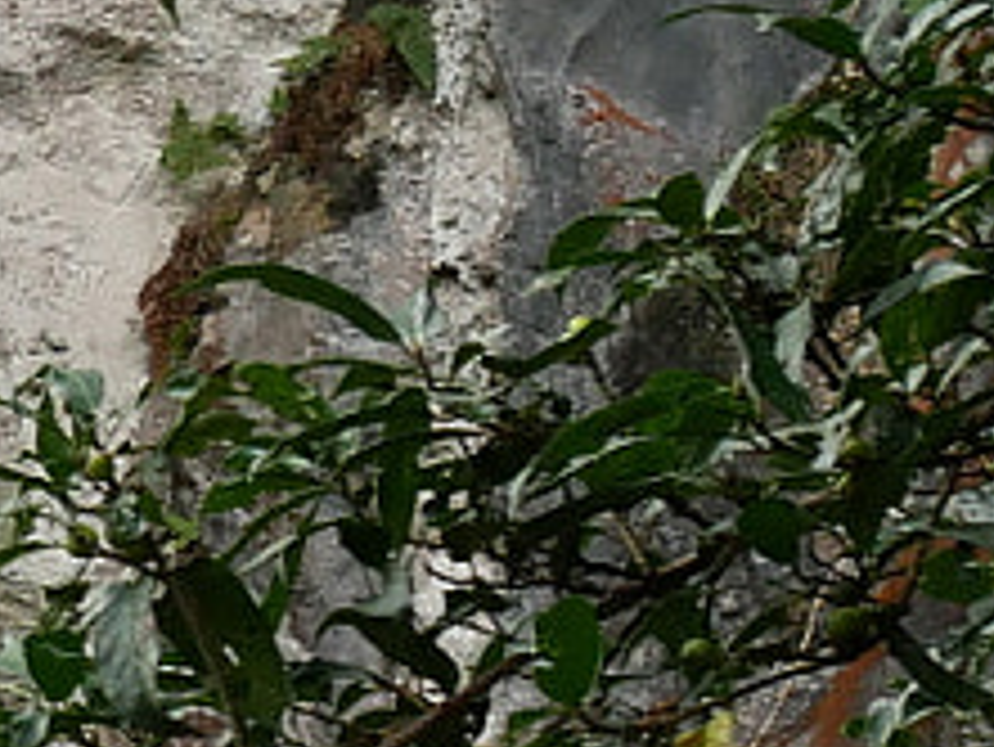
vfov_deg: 3.5
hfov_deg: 4.4
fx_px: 12067
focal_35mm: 420
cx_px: -2537
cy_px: 706
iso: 400
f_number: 6.3
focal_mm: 29
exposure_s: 1/60
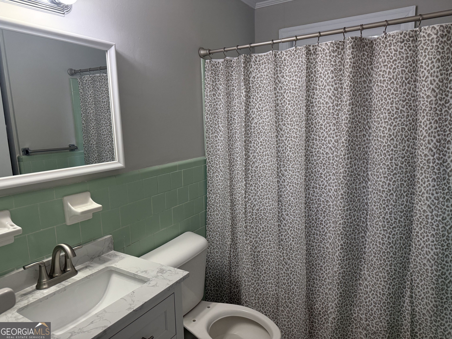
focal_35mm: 24
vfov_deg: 56.8
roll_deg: +1.2
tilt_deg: -8.8
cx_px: 226
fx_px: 313
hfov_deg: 71.6
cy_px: 170
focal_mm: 6.76
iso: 250
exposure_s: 1/120
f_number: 1.78
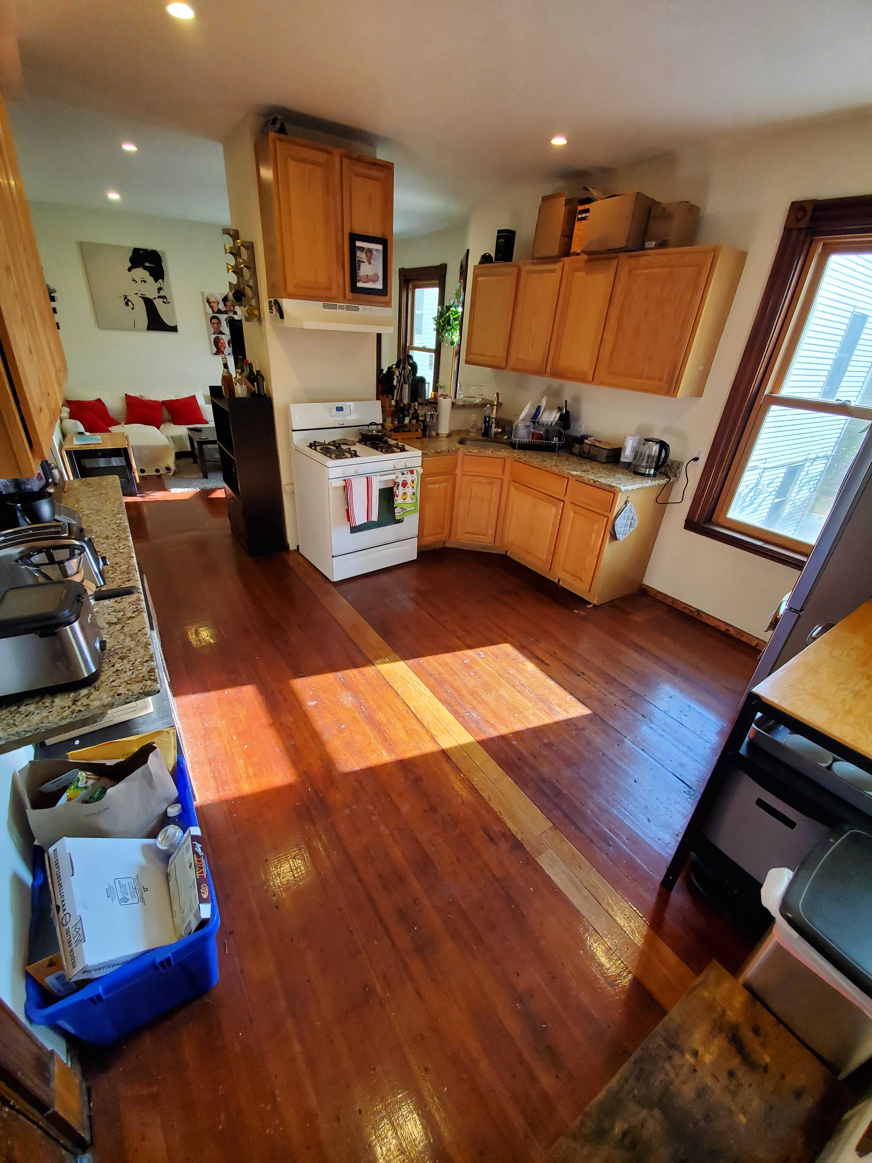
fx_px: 437
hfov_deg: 89.9
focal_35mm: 13
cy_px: 582
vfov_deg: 106.2
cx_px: 436
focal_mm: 1.8
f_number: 2.2
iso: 160
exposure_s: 1/59
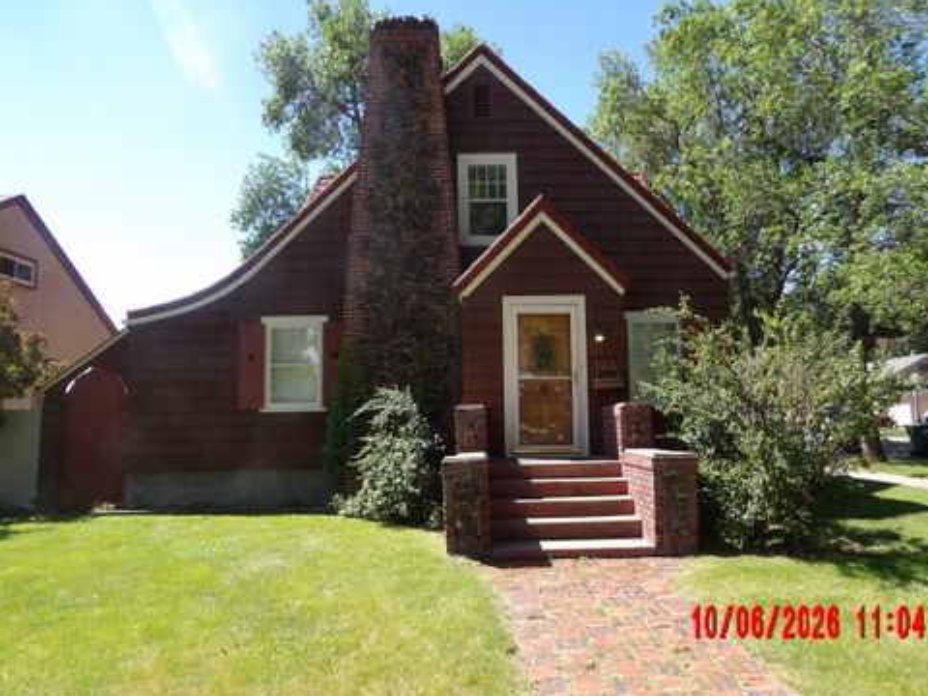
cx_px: 481
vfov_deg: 54.9
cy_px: 341
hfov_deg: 69.4
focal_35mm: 25
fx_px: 670
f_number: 3.2
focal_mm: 4.3
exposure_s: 1/459
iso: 100
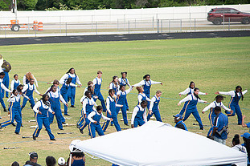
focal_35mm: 205
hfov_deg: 10.0
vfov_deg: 6.7
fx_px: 1423
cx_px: 21
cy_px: 107
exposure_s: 1/200
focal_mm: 110
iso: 400
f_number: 4
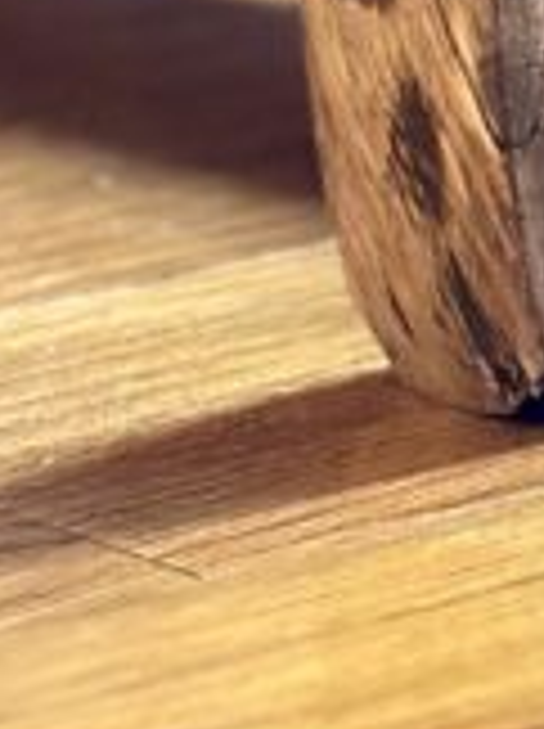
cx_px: 584
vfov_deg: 6.7
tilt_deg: +0.7
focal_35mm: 277
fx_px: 5820
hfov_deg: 5.3
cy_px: -1208
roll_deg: +0.0
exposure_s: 1/30
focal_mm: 6.86
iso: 640
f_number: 1.78
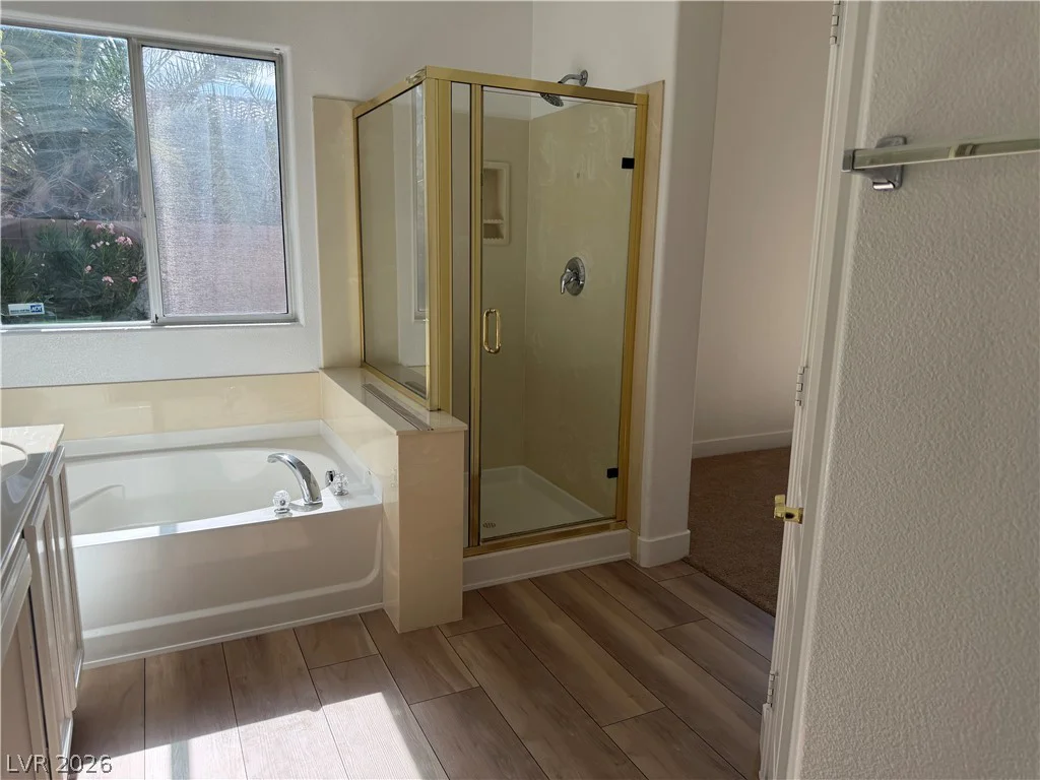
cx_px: 520
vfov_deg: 56.8
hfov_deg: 71.6
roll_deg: -1.0
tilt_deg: -11.5
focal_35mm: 24
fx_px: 721
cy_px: 390
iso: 100
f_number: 1.78
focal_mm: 6.76
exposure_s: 1/1192
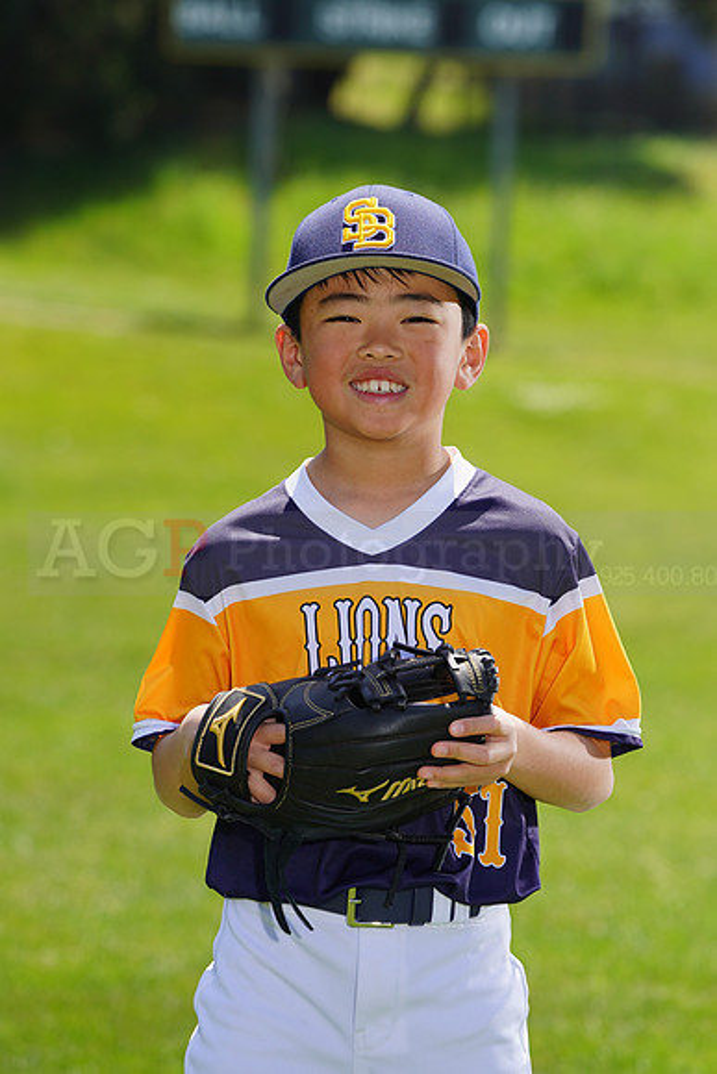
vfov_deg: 9.4
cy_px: 537
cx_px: 358
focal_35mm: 218
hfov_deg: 6.3
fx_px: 6508
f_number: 8
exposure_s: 1/250
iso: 100
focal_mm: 218
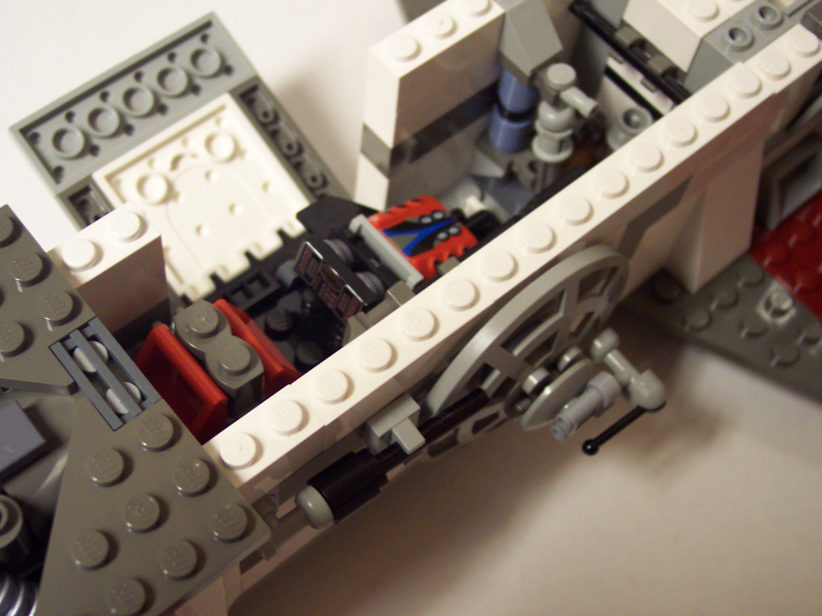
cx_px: 351
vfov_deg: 28.5
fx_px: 1211
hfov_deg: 37.4
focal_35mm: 51
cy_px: 319
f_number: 2.8
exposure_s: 1/10
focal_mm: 8
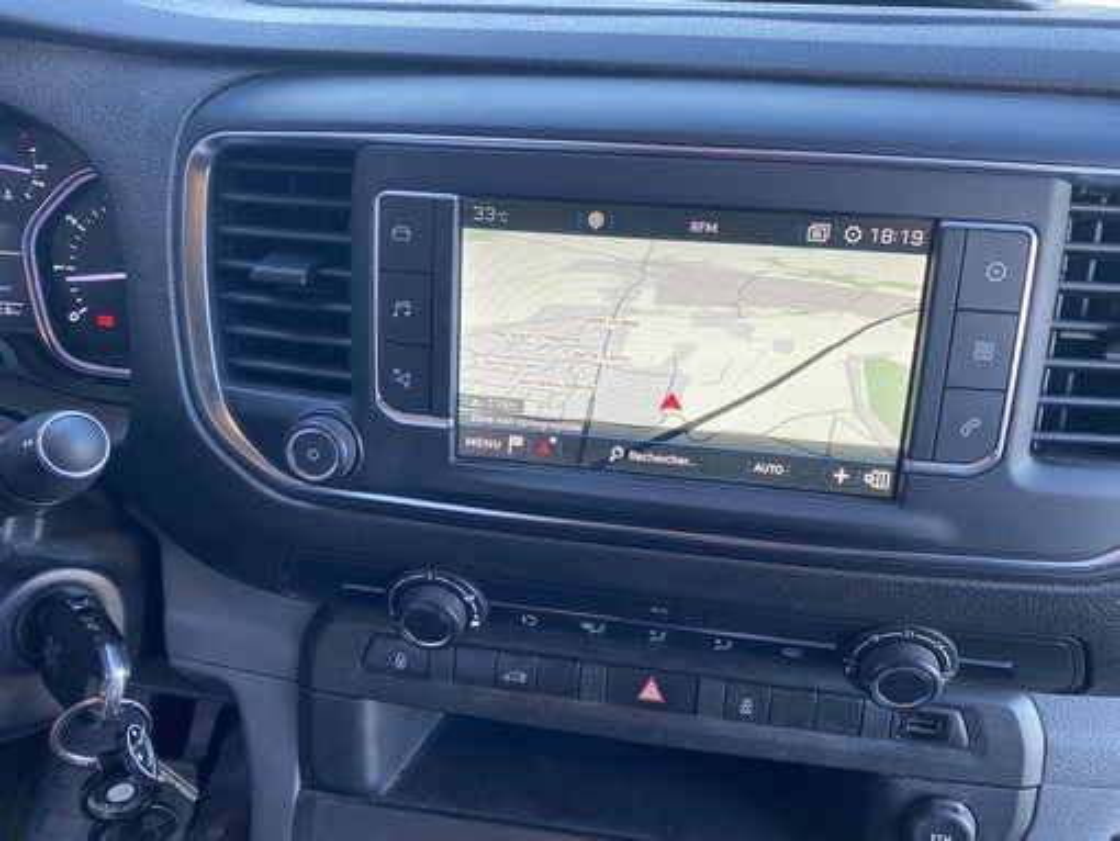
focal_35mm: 26
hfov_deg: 67.3
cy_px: 420
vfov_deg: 53.1
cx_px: 560
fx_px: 842
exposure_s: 1/121
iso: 80
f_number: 1.8
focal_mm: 4.25
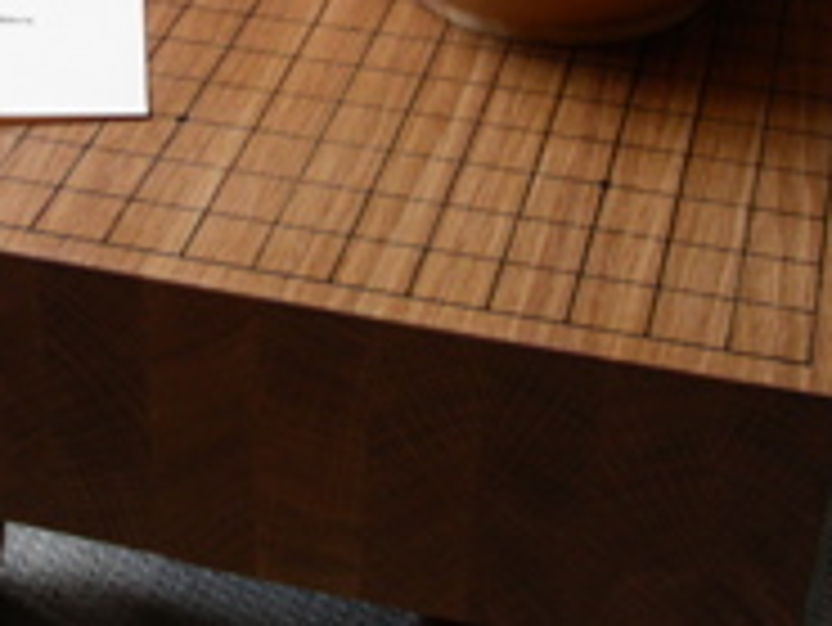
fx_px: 1972
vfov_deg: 17.9
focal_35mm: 82
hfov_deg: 23.7
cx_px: 247
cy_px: 131
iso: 50
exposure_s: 1/7
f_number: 3.5
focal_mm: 6.3
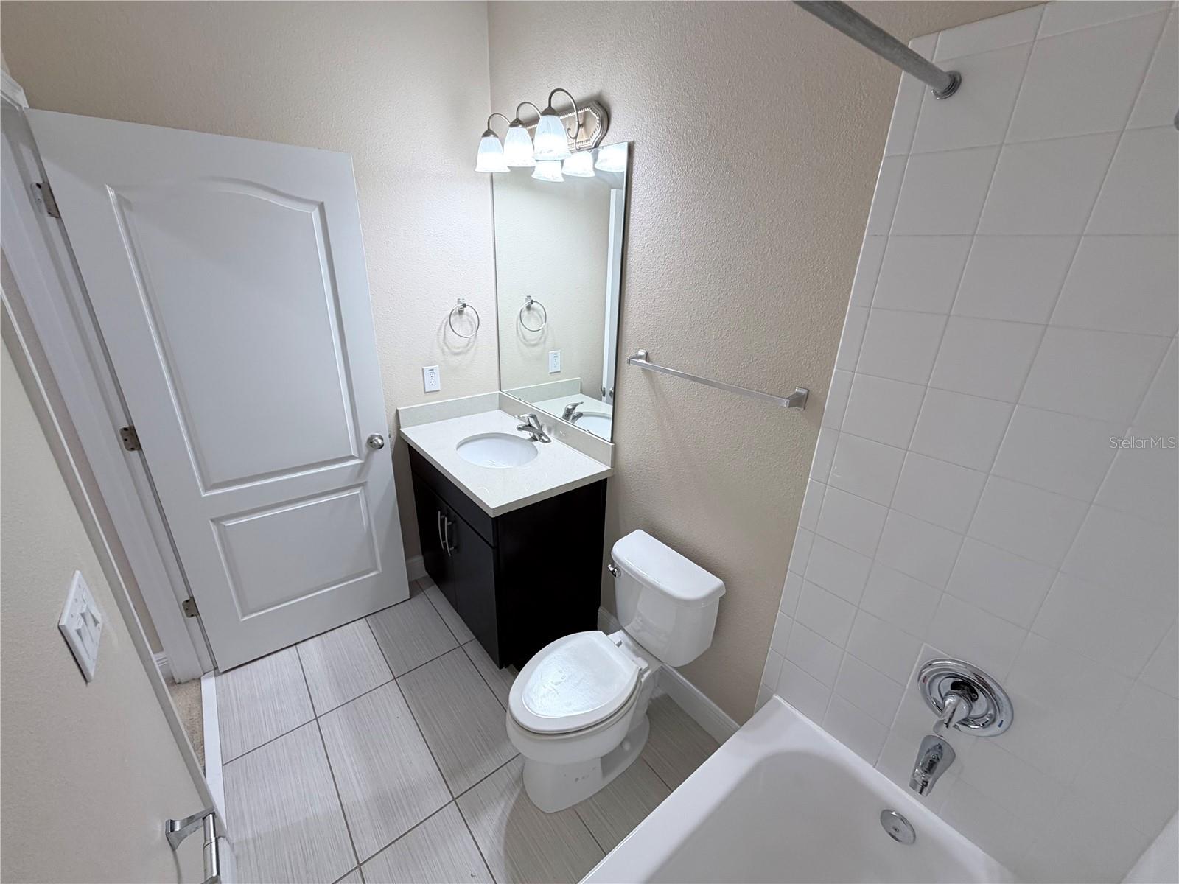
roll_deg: -2.1
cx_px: 590
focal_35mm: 14
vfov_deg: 85.7
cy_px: 442
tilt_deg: -21.4
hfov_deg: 102.1
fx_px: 477
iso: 160
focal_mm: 2.22
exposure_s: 1/120
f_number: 2.2
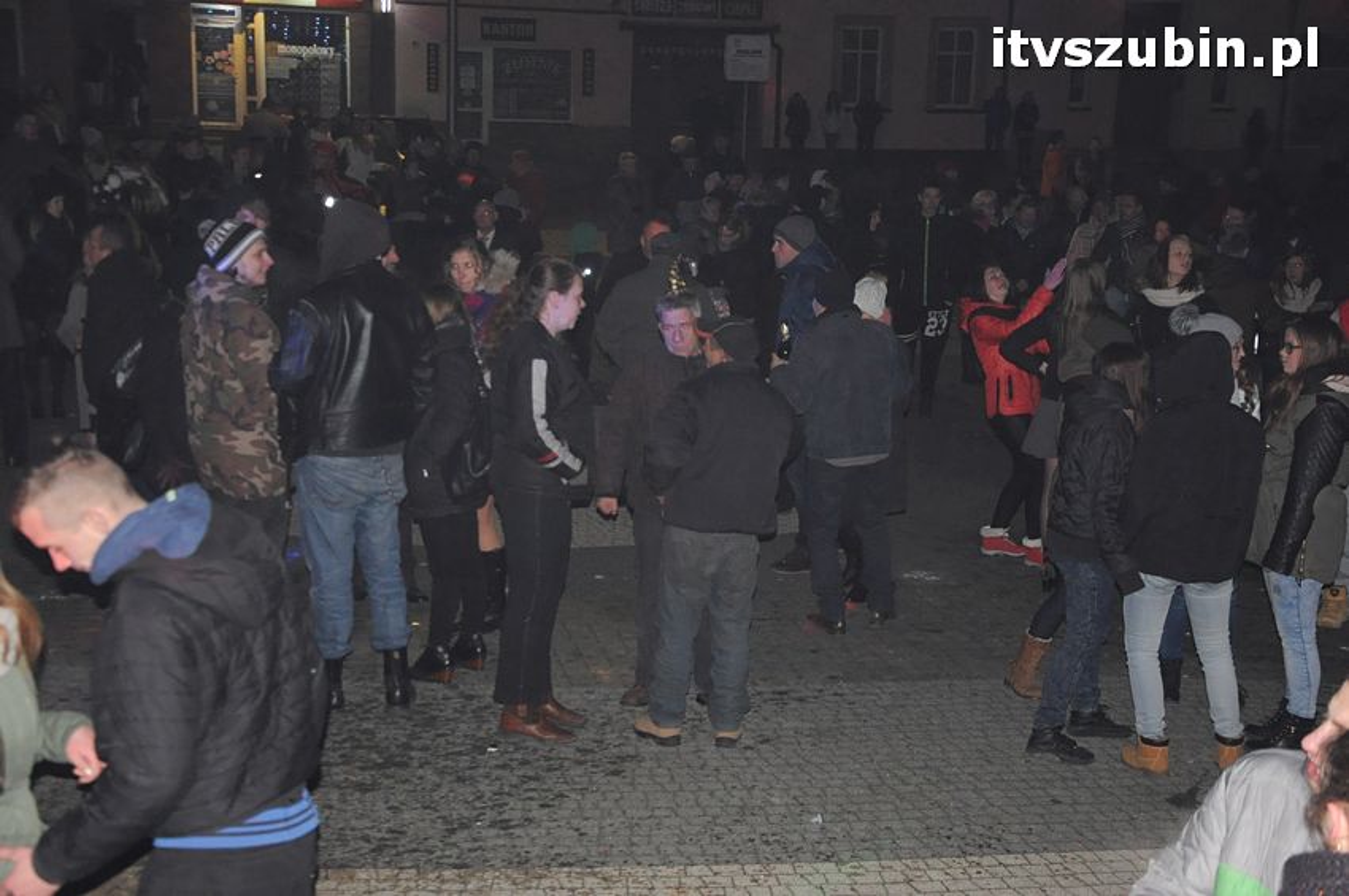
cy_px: 448
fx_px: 2134
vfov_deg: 23.7
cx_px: 674
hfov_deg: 35.1
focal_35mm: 57
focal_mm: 38
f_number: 5
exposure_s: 1/60
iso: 1600
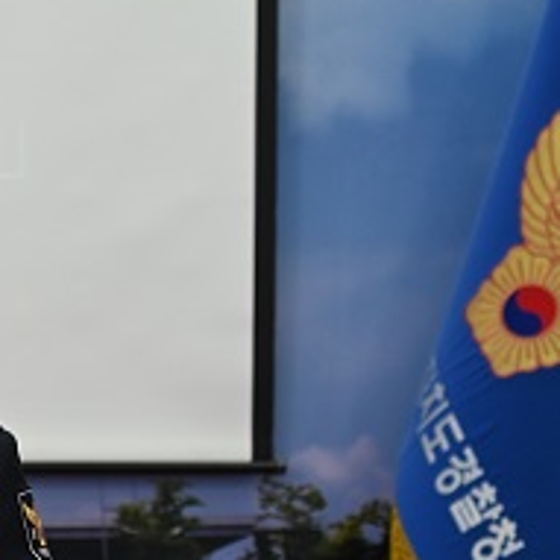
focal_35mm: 205
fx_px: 3752
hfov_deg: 8.1
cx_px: -551
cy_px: 556
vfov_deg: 8.5
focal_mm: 46
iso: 450
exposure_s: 1/125
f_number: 4
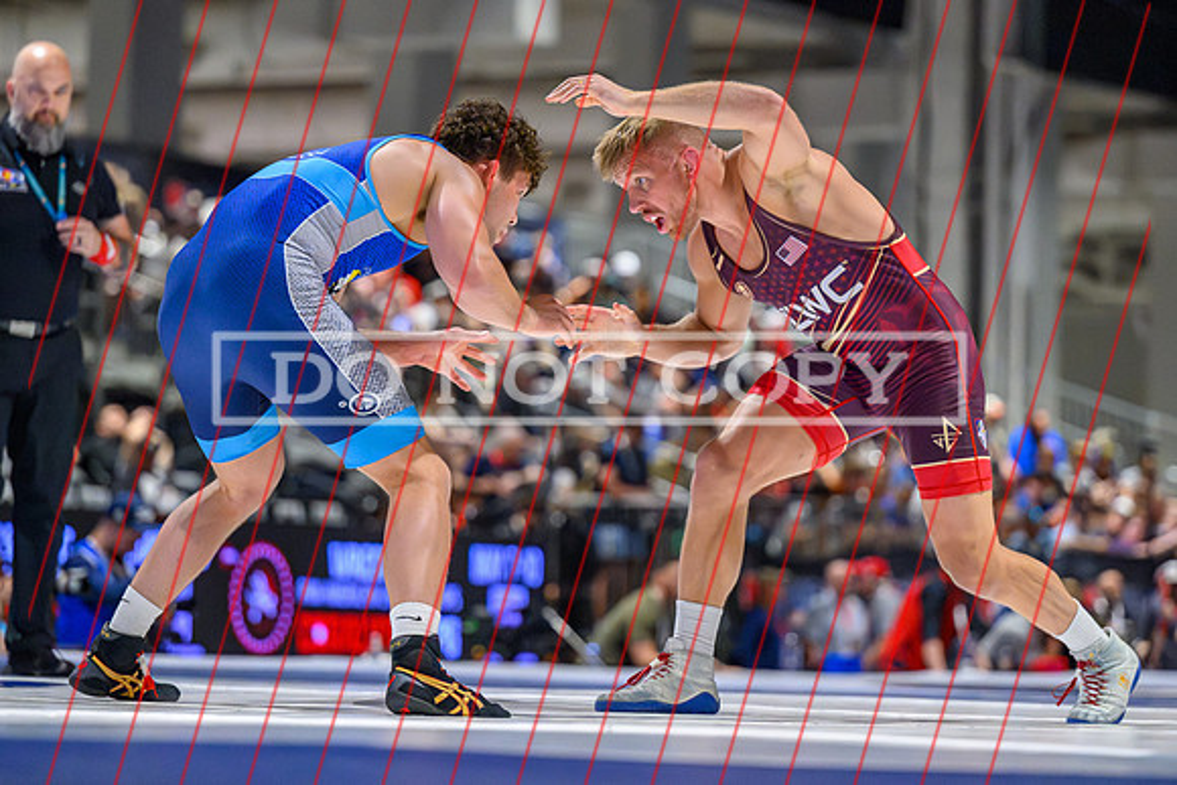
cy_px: 303
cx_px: 624
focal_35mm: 155
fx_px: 5082
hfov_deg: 13.2
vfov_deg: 8.8
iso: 12800
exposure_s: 1/800
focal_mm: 125
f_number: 2.8
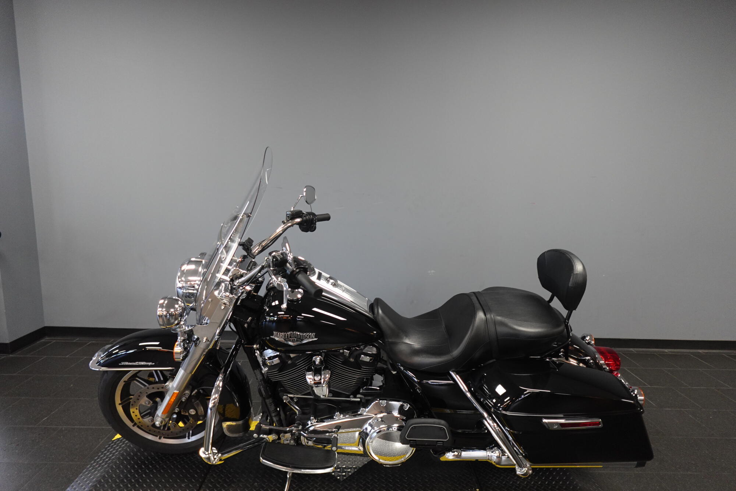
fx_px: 409
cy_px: 246
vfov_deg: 61.9
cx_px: 368
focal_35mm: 20
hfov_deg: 84.0
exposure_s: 1/80
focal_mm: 7.6
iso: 500
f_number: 2
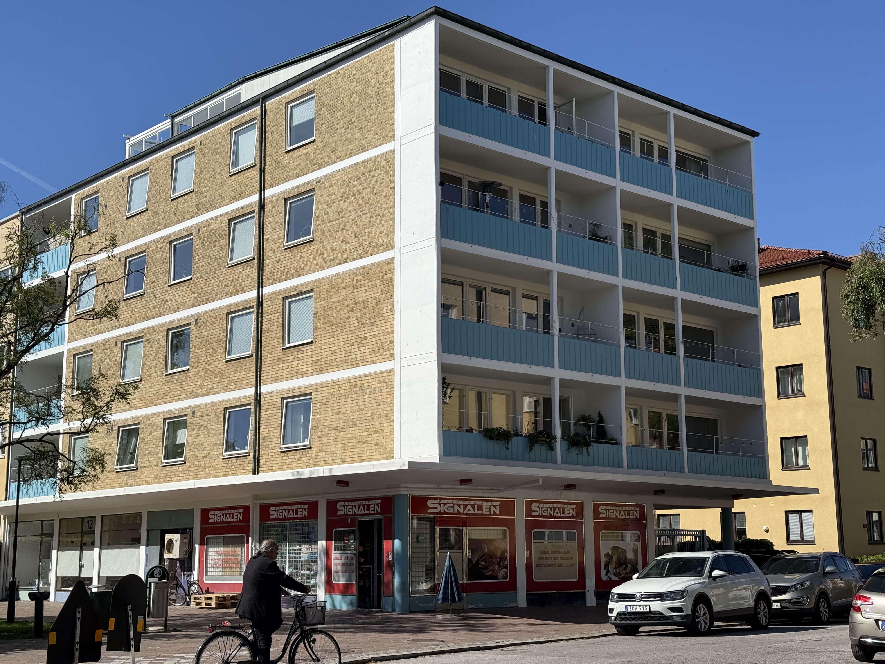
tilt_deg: +10.1
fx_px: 1227
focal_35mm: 48
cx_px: 442
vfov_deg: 30.3
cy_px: 332
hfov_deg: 39.7
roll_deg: +0.0
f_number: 1.78
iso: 64
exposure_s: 1/7143
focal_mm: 6.76
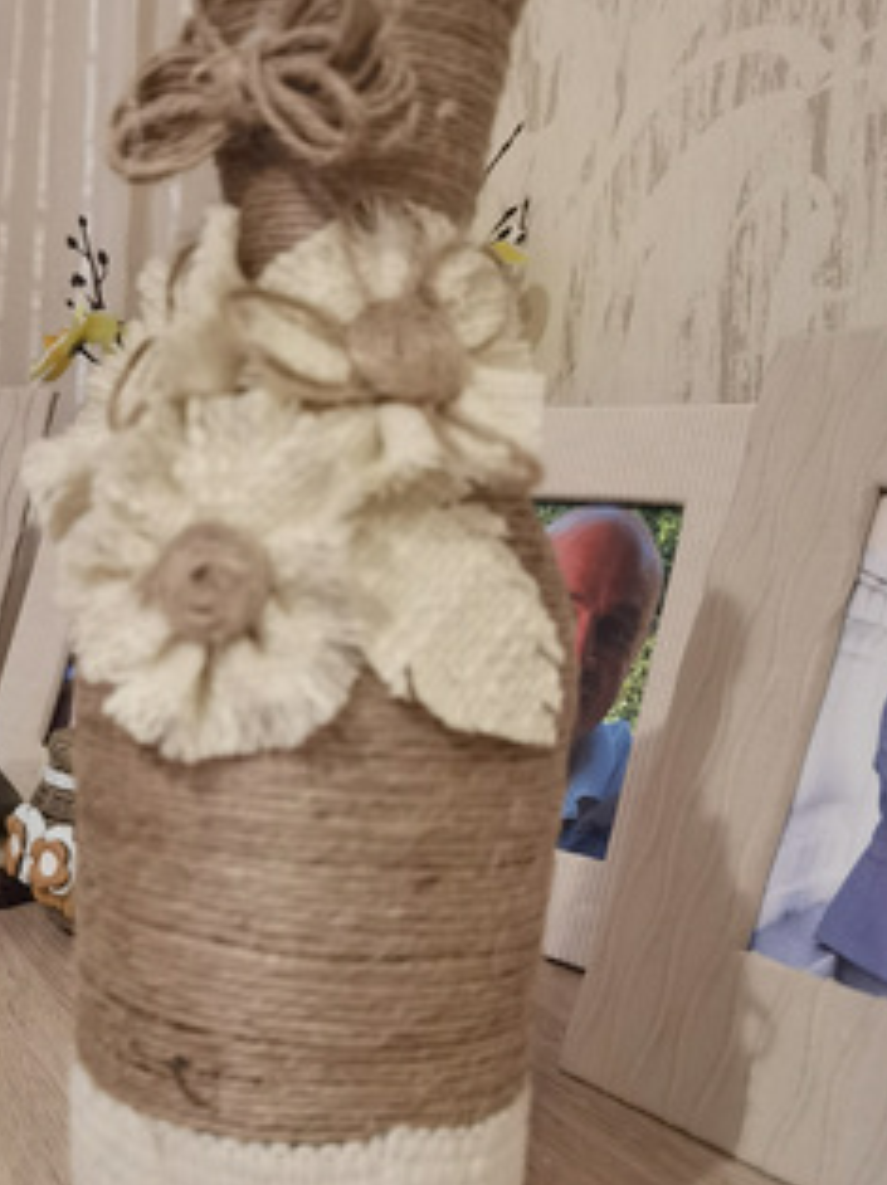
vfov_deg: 43.9
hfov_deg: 32.8
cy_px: 600
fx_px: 1471
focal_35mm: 43
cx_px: 202
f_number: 1.9
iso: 640
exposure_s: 1/25
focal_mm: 6.71
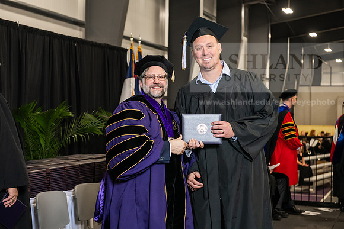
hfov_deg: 30.5
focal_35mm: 66
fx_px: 631
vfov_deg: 20.6
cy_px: 114
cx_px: 172
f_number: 5
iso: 2500
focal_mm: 66
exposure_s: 1/200
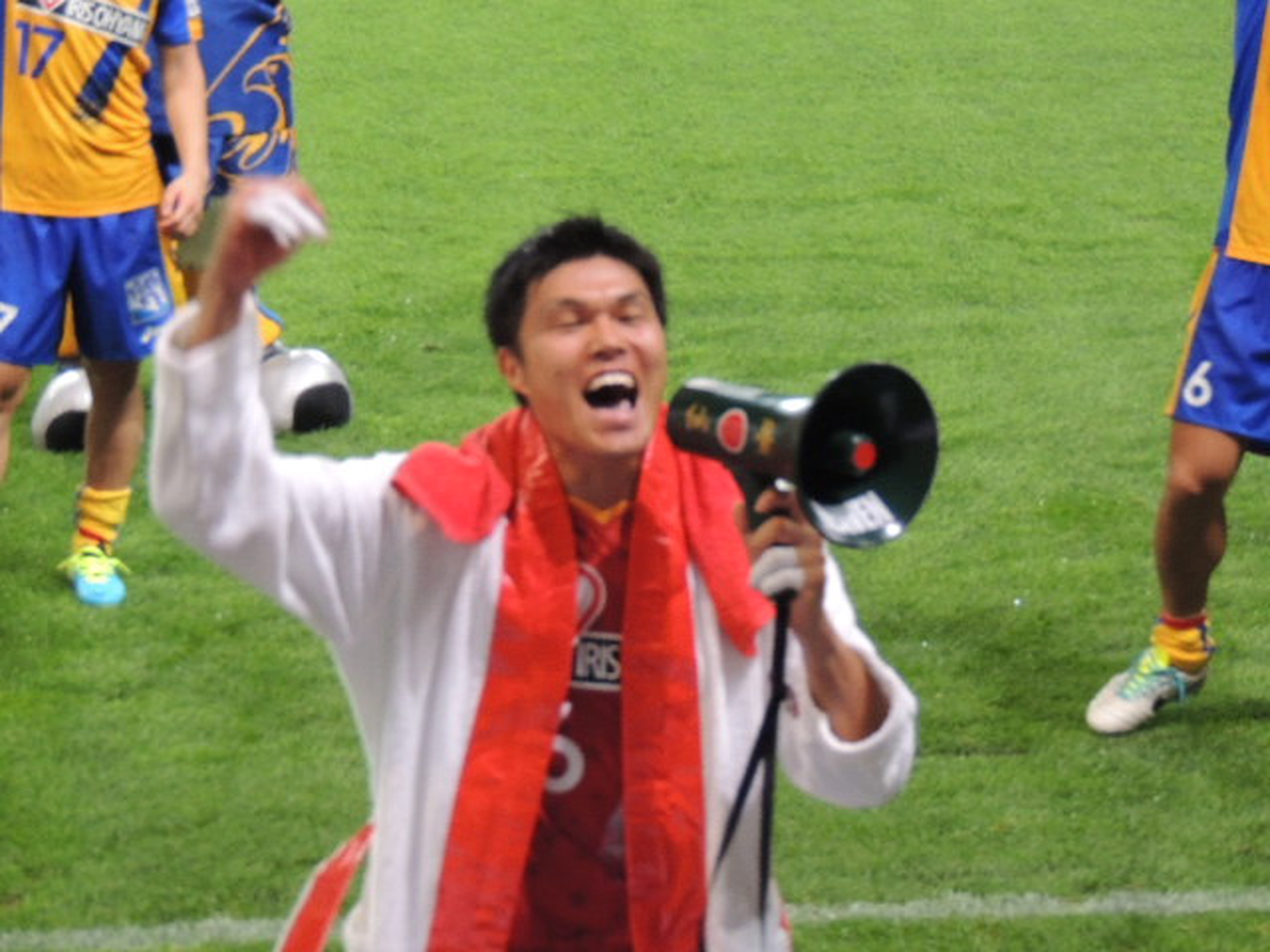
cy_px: 476
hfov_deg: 11.6
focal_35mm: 170
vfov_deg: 8.7
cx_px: 635
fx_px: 6237
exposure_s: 1/60
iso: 800
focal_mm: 30.3
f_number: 4.5
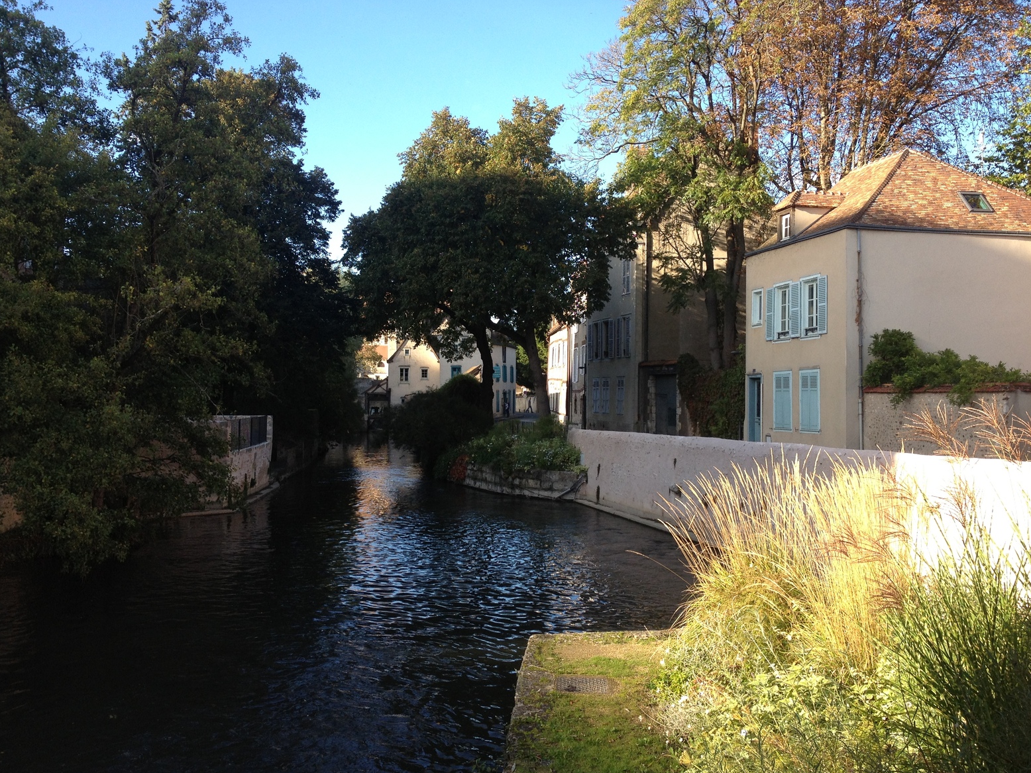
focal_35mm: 36
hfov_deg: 51.3
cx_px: 504
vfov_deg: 39.7
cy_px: 386
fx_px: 1072
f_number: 2.4
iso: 50
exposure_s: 1/378
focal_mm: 4.28
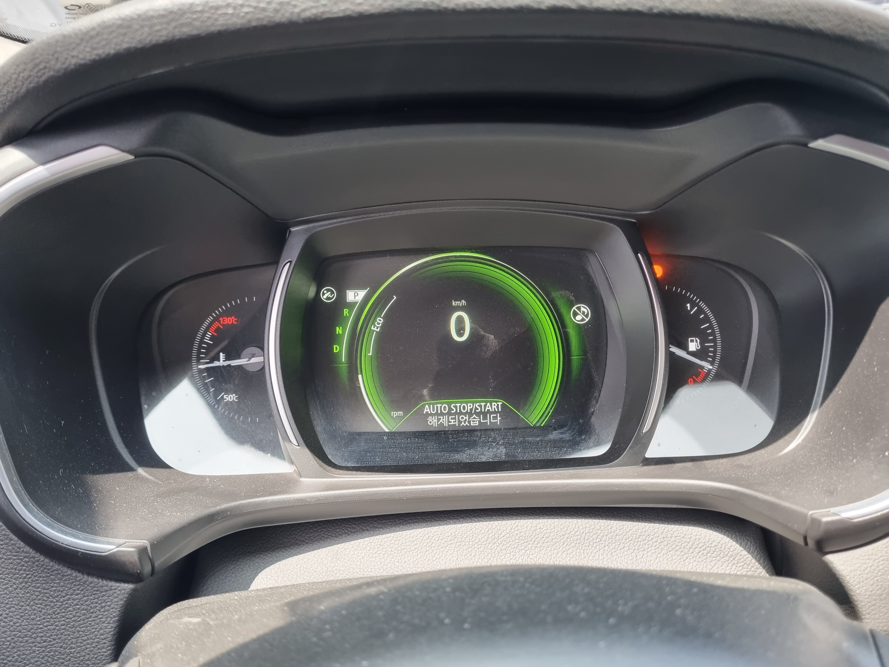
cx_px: 444
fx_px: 668
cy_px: 334
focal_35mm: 26
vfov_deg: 53.1
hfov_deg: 67.3
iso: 250
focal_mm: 5.4
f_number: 1.8
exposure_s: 1/120
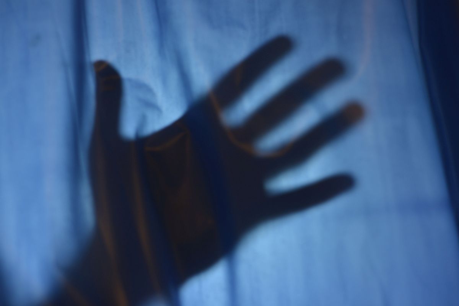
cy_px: 153
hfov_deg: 39.6
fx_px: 637
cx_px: 230
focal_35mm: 50
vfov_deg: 27.0
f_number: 2.8
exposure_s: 1/125
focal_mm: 50
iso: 640
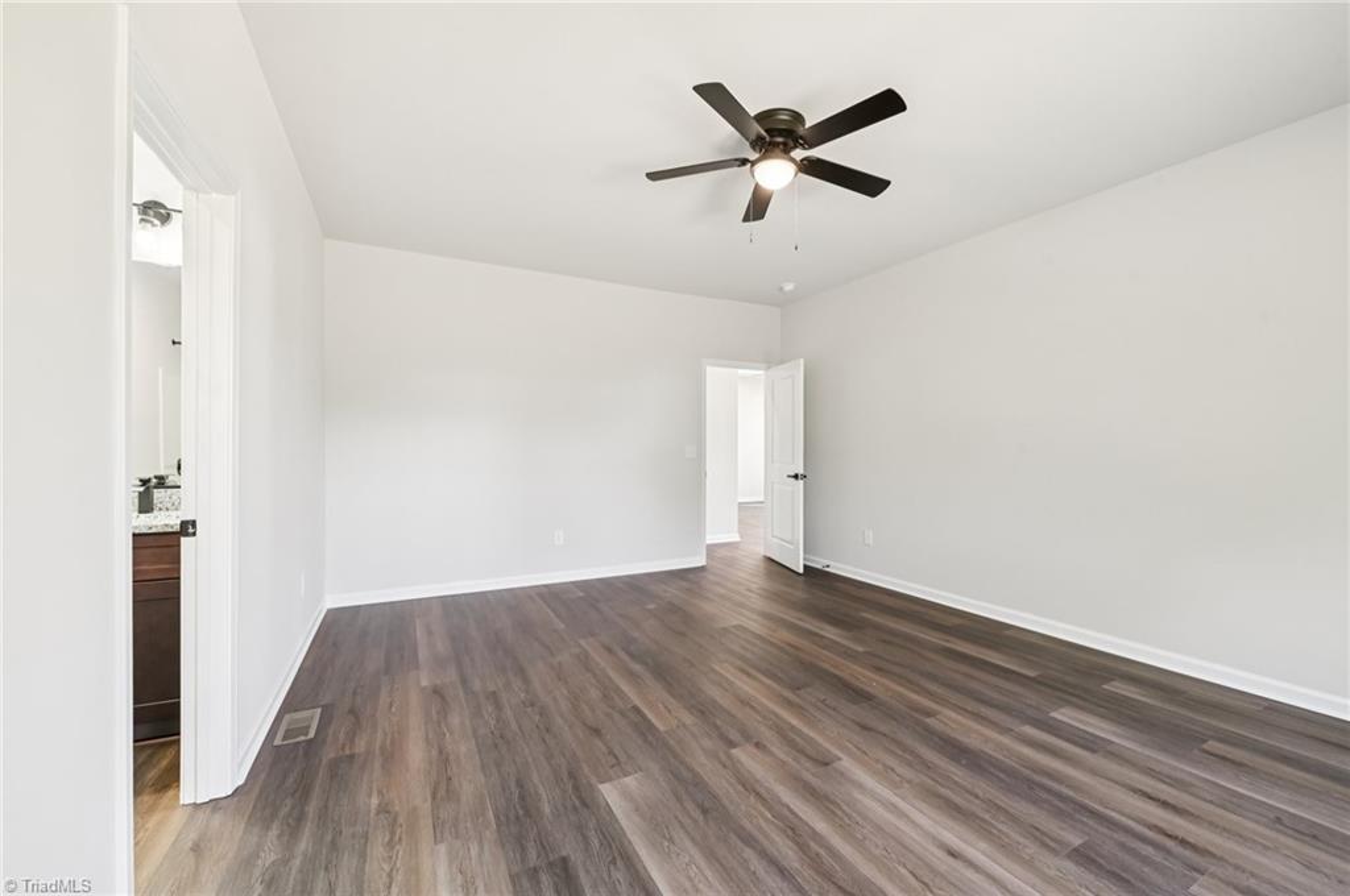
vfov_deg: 81.1
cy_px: 448
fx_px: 524
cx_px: 675
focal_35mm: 14
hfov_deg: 104.3
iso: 200
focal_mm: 14
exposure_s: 1/3.33
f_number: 9
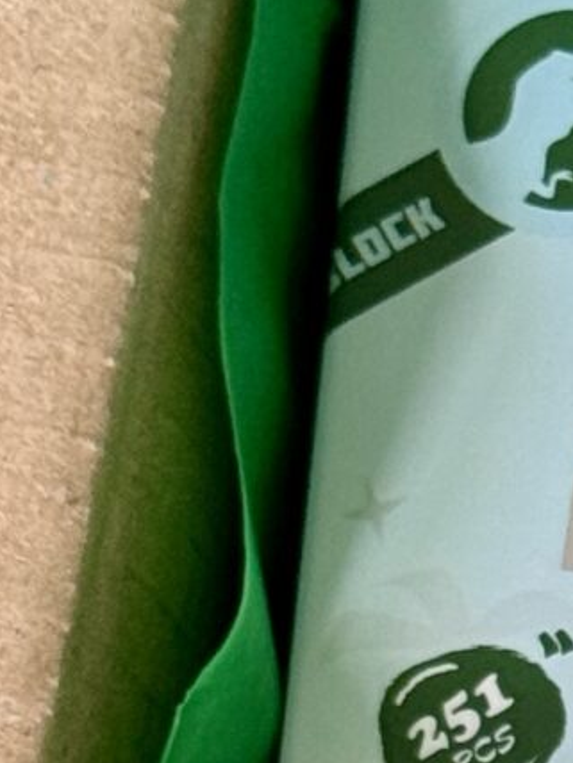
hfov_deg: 5.0
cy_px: 1191
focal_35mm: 287
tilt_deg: -74.3
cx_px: 1530
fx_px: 6334
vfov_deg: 6.8
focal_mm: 6.76
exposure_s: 1/60
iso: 125
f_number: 1.78
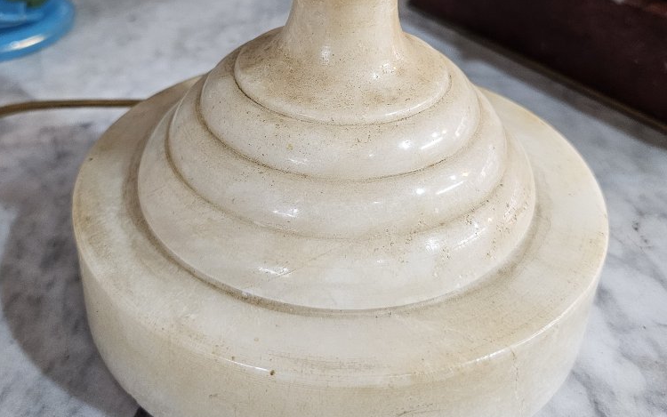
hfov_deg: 50.3
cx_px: 313
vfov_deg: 31.8
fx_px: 709
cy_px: 76
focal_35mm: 39
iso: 500
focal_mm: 6.3
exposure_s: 1/100
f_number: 1.7
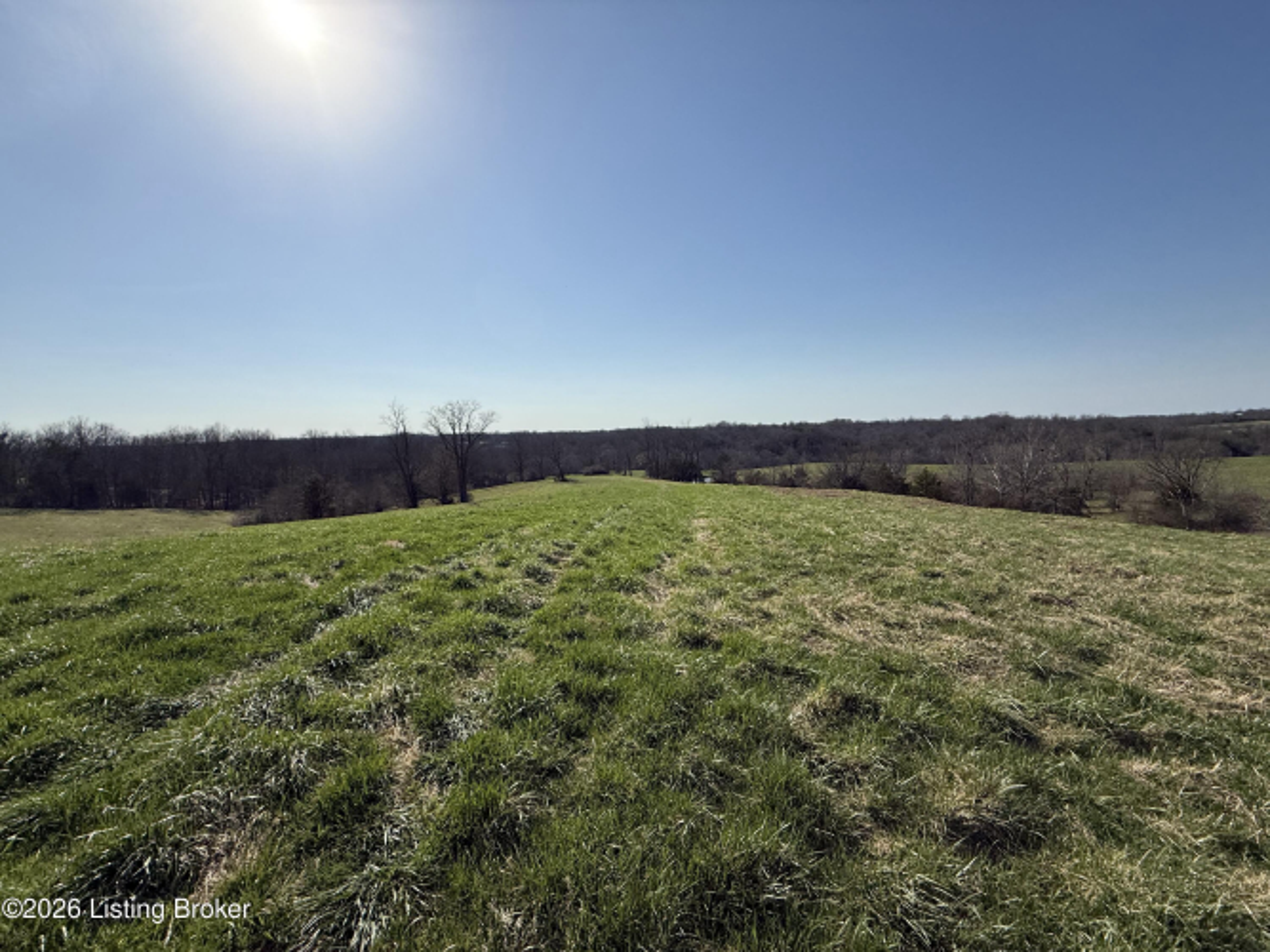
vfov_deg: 85.7
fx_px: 514
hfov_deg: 102.1
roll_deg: +0.7
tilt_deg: -4.4
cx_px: 635
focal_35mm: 14
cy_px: 476
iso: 50
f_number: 2.2
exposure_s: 1/4425
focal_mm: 2.22
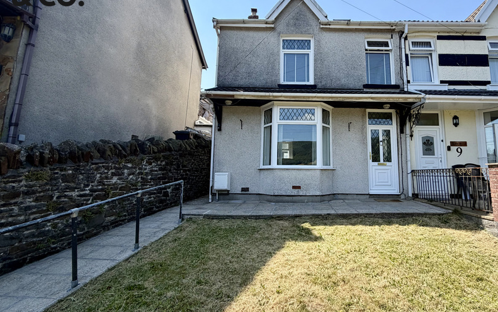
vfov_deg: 64.9
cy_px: 142
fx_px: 244
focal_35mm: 18
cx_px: 298
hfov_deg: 90.0
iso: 40
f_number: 2.2
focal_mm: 2.22
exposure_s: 1/686
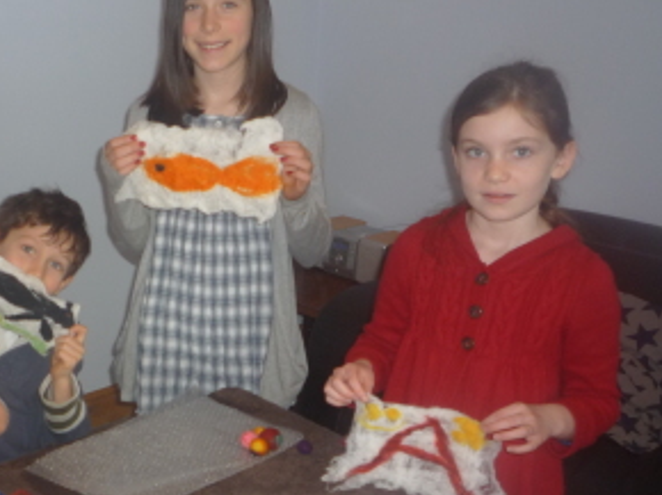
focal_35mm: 53
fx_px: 1013
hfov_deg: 35.3
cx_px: 151
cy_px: 319
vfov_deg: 27.4
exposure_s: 1/30
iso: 125
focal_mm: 5.2
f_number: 3.3
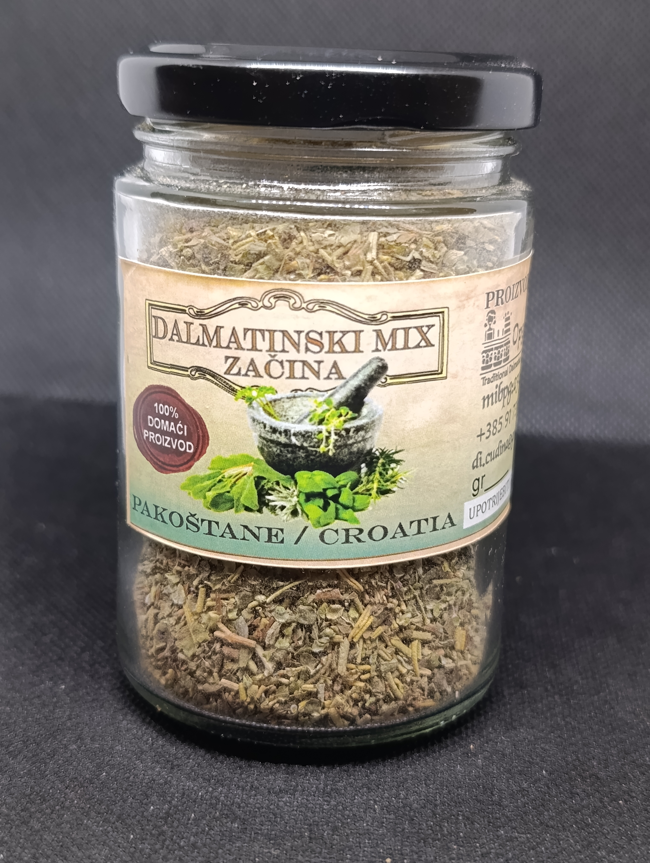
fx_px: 1149
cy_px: 432
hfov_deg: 31.6
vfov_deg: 41.2
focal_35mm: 46
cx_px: 325
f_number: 1.65
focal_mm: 6.11
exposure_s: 1/100
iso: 800
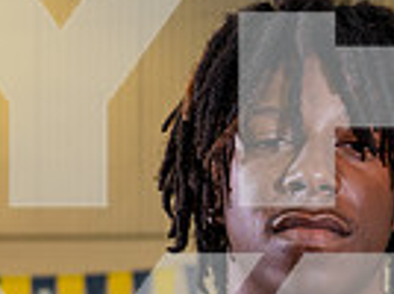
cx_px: 191
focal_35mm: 146
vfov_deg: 9.9
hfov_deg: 13.5
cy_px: 410
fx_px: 1659
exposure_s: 1/250
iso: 800
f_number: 4
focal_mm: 35
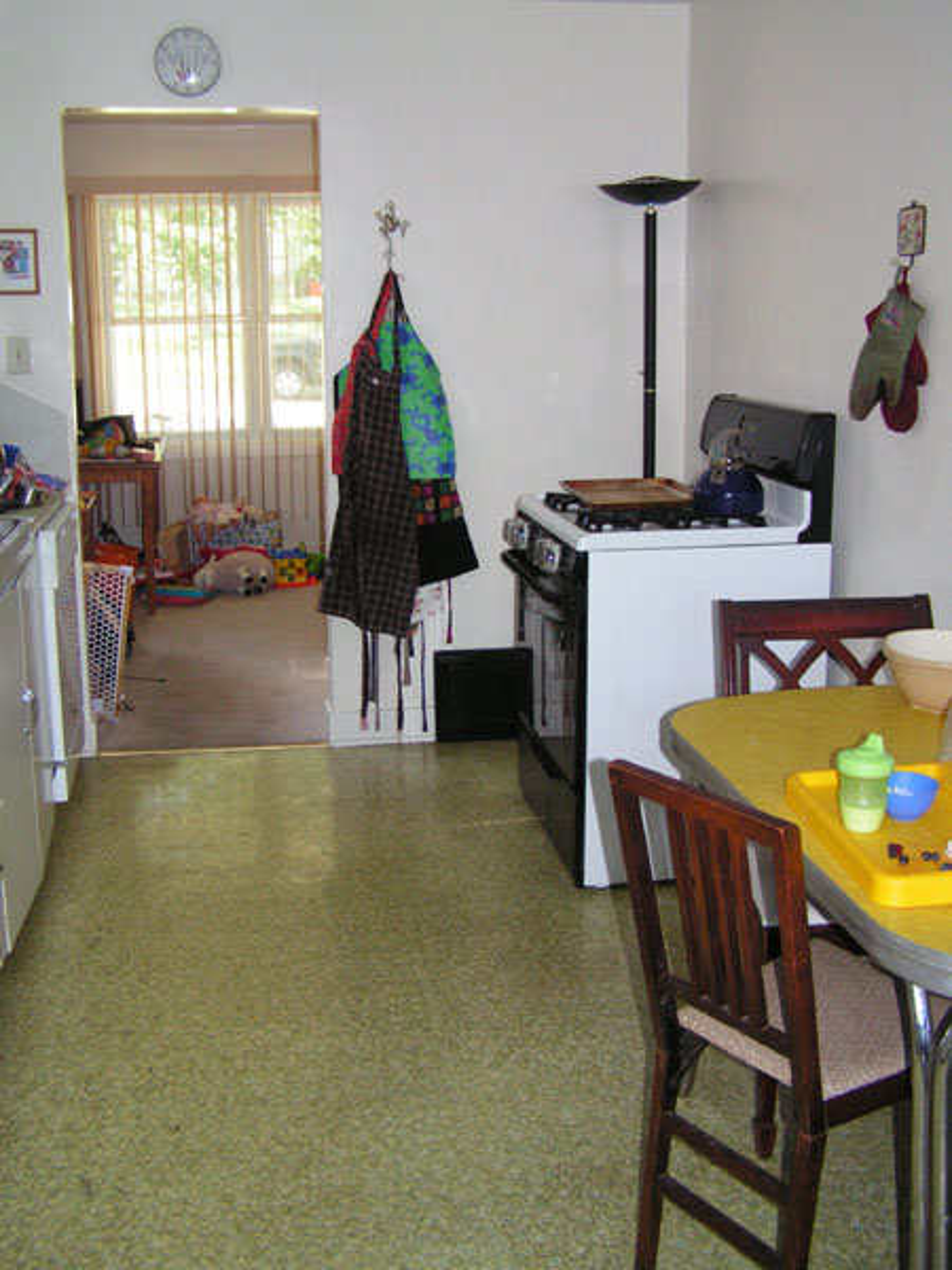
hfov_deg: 37.7
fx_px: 1393
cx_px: 476
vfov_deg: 49.0
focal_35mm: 38
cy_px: 635
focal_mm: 6.3
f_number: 2.8
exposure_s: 1/40
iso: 200
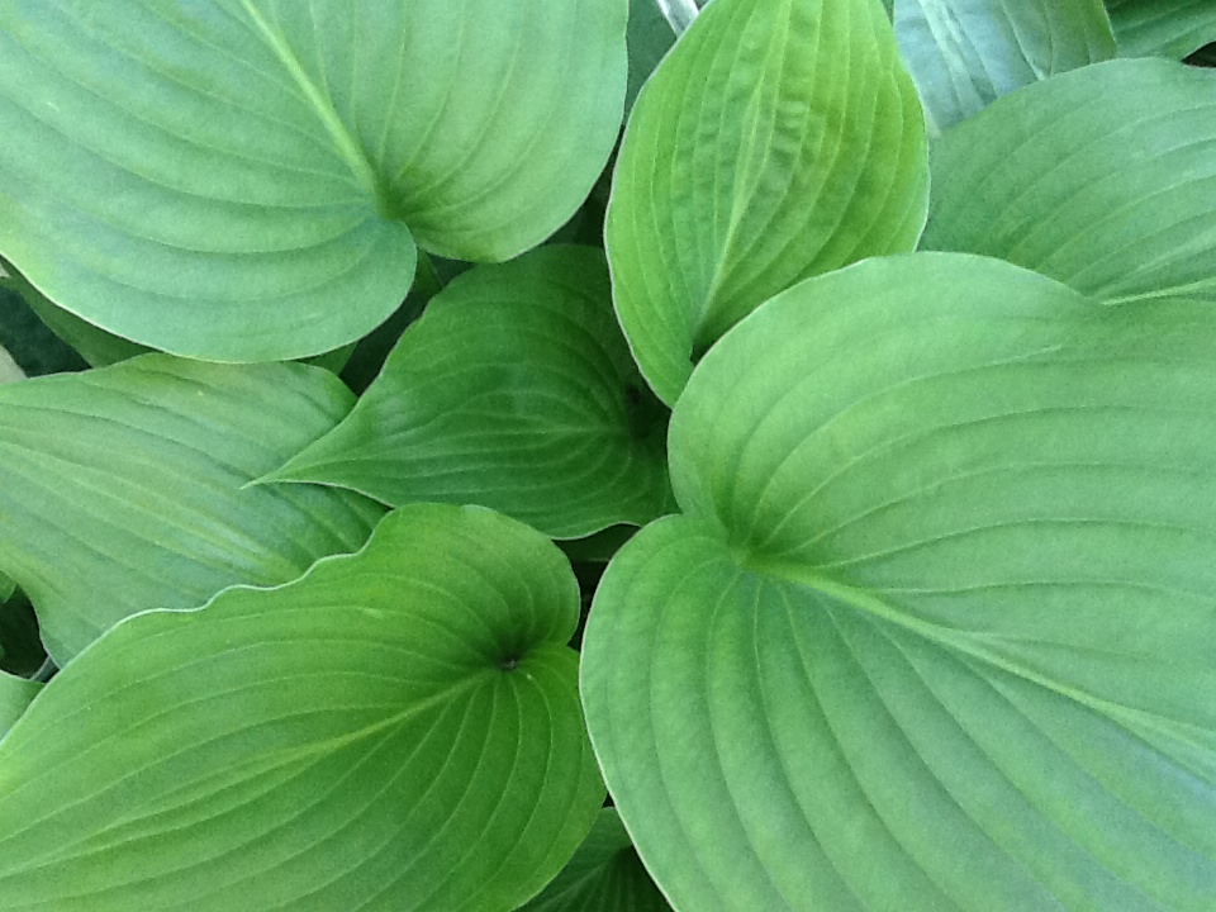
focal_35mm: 44
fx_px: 1546
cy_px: 456
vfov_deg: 32.9
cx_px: 608
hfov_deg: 42.9
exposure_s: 1/30
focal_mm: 2.03
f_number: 2.4
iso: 80
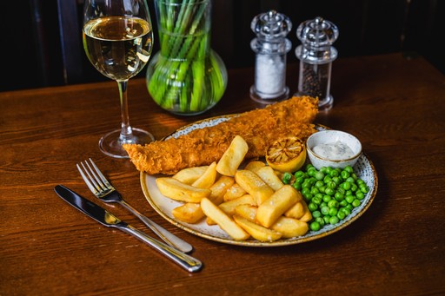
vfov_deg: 24.6
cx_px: 222
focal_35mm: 55
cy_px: 148
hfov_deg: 36.3
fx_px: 680
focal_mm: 55
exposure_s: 1/160
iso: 800
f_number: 3.5
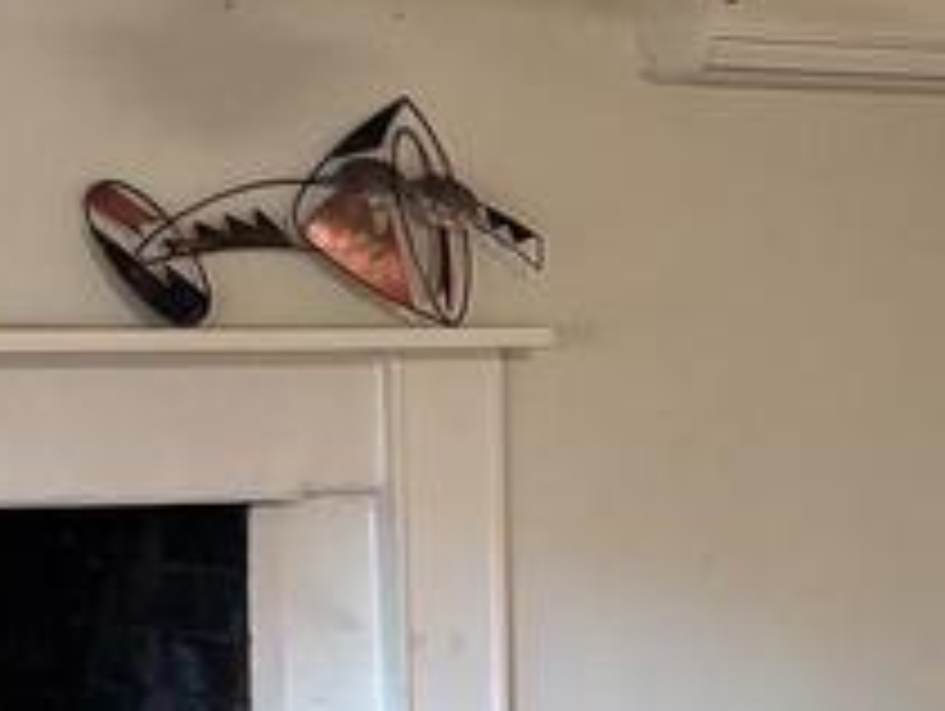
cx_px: 729
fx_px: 3198
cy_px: 950
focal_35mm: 117
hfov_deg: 16.7
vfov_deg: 12.3
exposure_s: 1/40
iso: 640
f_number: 1.78
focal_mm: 6.76
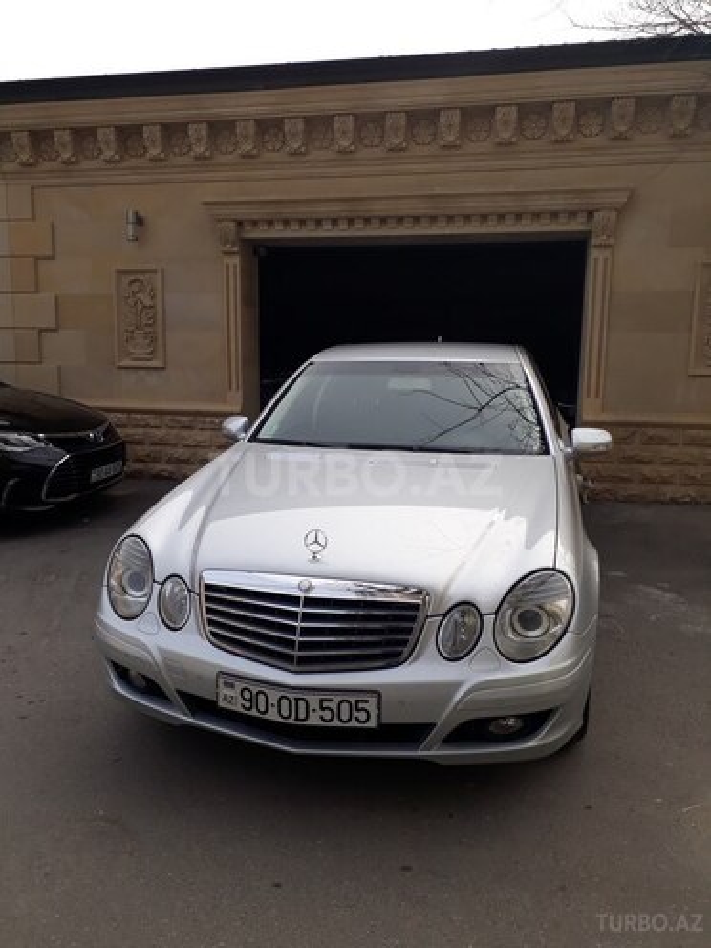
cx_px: 356
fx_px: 739
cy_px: 474
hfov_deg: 51.4
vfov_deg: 65.3
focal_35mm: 27
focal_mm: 3.6
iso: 40
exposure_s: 1/931
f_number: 1.9
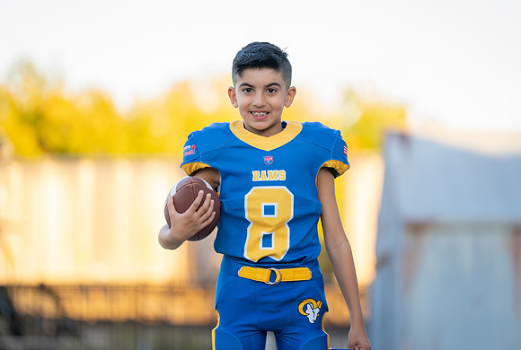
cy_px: 173
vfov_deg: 8.0
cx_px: 266
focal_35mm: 173
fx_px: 2507
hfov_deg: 11.9
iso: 250
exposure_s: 1/320
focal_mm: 165
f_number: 2.8
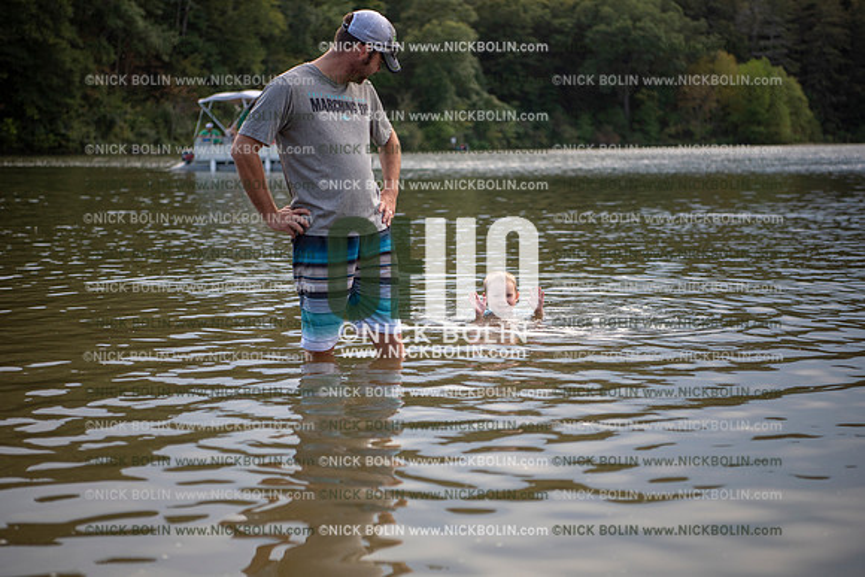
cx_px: 432
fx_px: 1682
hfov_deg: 28.8
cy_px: 288
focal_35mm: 70
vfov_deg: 19.5
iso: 160
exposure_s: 1/1250
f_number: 3.2
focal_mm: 70
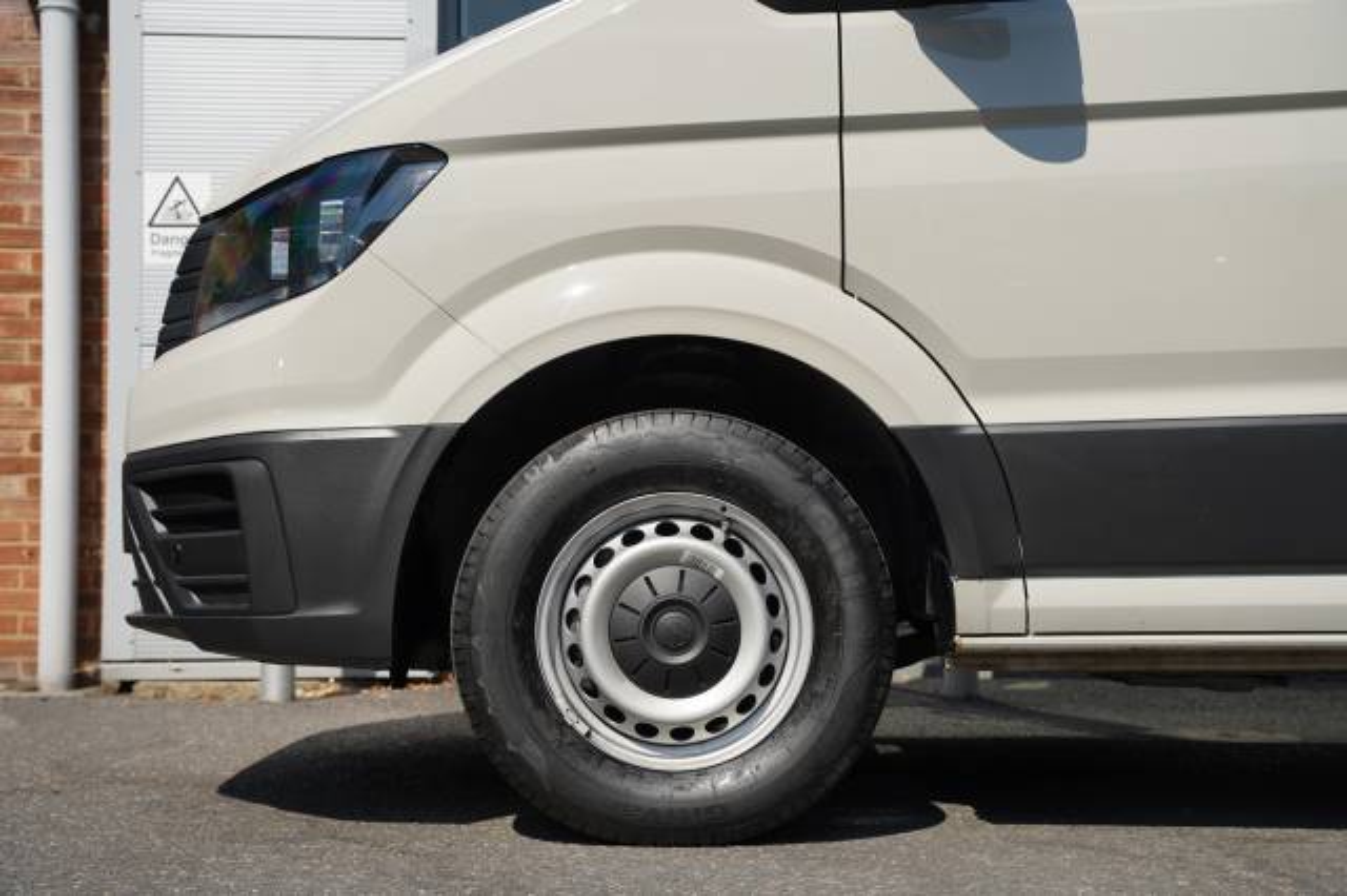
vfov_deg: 27.2
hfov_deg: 40.0
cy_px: 448
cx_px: 674
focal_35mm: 50
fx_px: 1851
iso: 100
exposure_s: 1/400
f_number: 4.5
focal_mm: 49.5
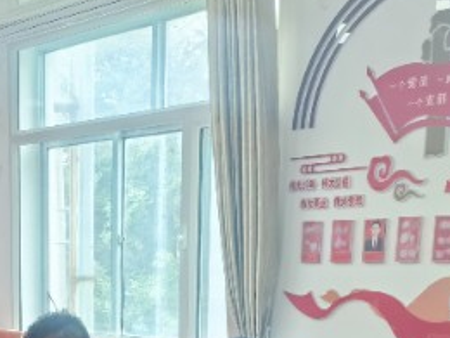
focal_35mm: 83
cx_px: -78
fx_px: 1079
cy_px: 466
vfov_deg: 16.6
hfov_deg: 21.9
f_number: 4
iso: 320
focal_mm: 5.72
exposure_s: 1/100
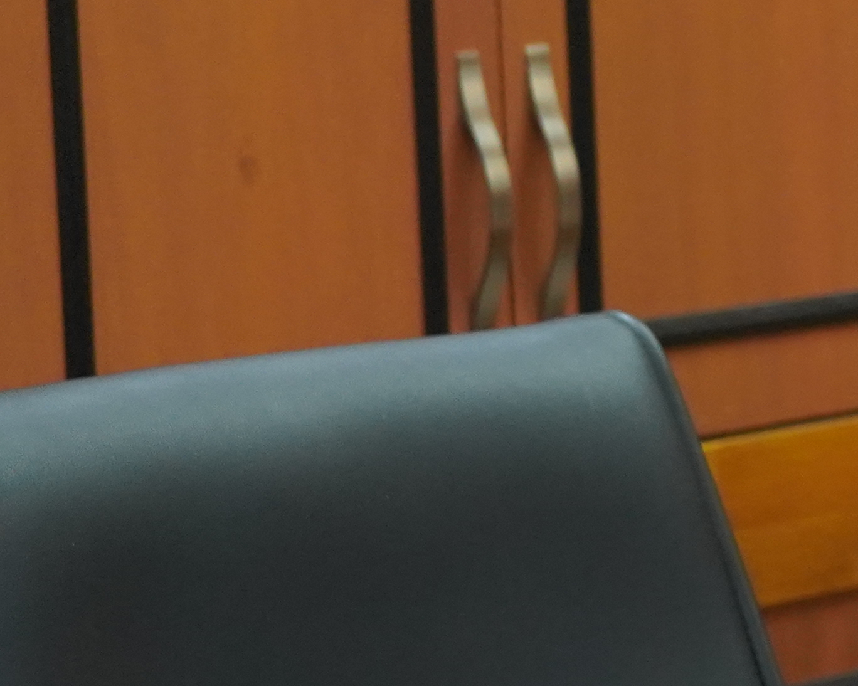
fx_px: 6271
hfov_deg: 7.6
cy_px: 433
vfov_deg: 6.3
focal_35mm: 247
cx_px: 1538
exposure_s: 1/160
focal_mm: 60
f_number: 5.6
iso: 3200
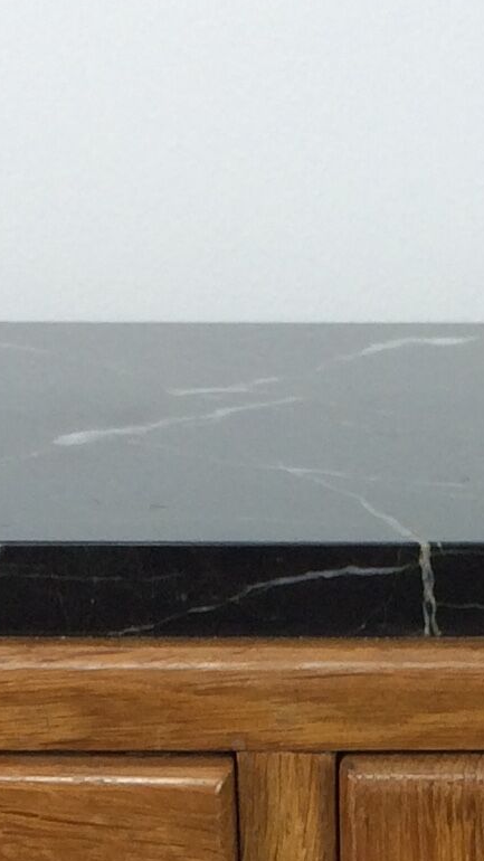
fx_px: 3058
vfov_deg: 14.7
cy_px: 1350
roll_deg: +0.3
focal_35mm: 134
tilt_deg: -28.1
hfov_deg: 9.0
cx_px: 428
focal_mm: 4.15
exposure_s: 1/33
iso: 50
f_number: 2.2
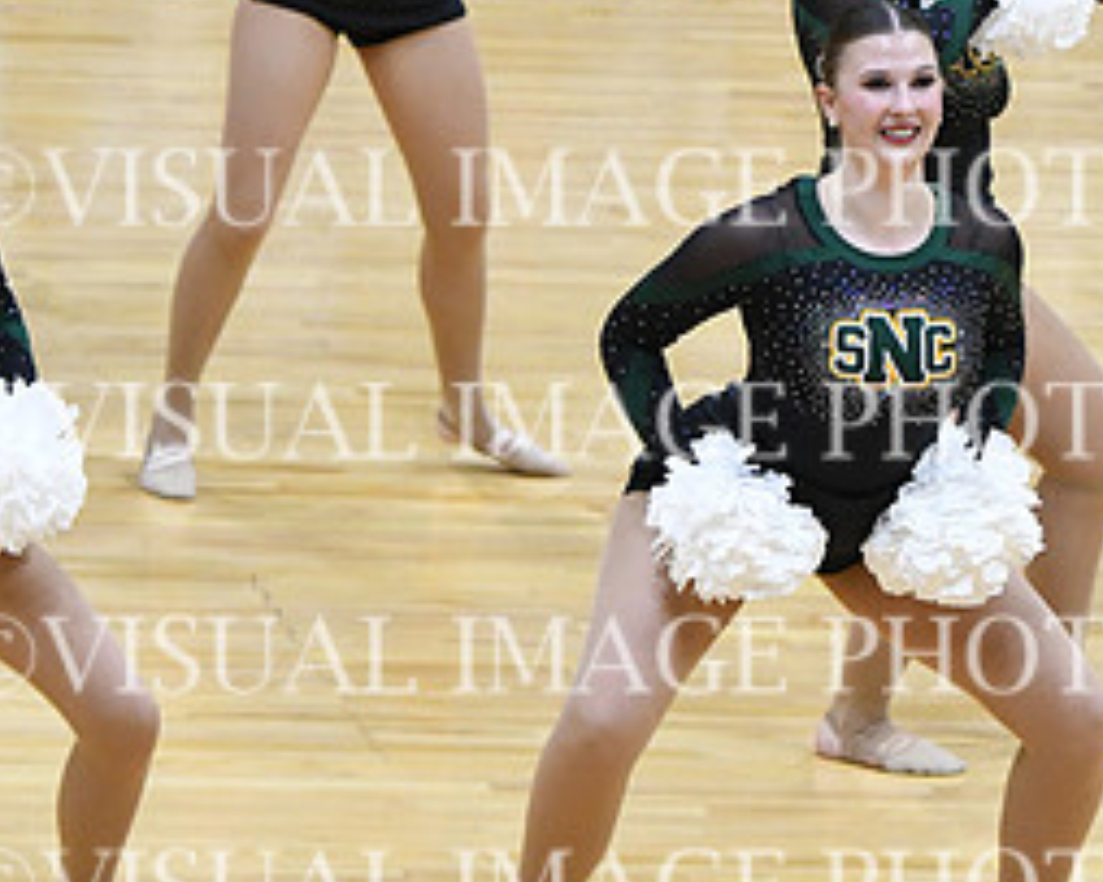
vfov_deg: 4.4
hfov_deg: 5.5
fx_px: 11552
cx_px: 793
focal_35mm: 354
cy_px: 304
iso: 3200
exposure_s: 1/400
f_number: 2.8
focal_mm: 110
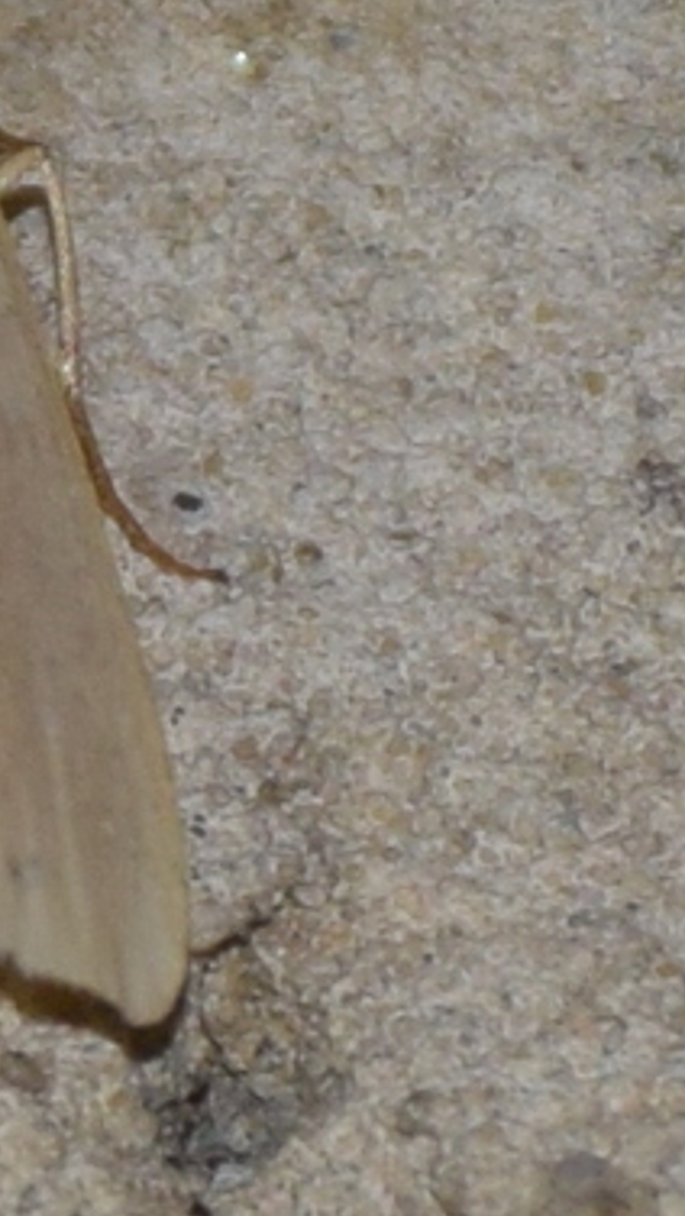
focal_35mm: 560
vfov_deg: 3.9
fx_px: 18050
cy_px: 388
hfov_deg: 2.2
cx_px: -315
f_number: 5.6
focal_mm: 140
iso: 320
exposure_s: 1/60
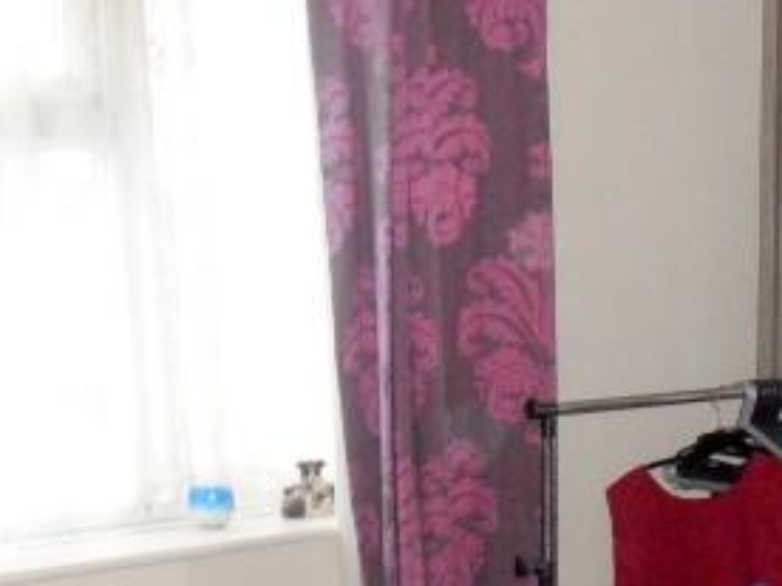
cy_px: 883
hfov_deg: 21.9
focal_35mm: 89
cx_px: 538
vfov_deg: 15.3
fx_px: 2011
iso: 240
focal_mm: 3.9
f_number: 3.2
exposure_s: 1/30
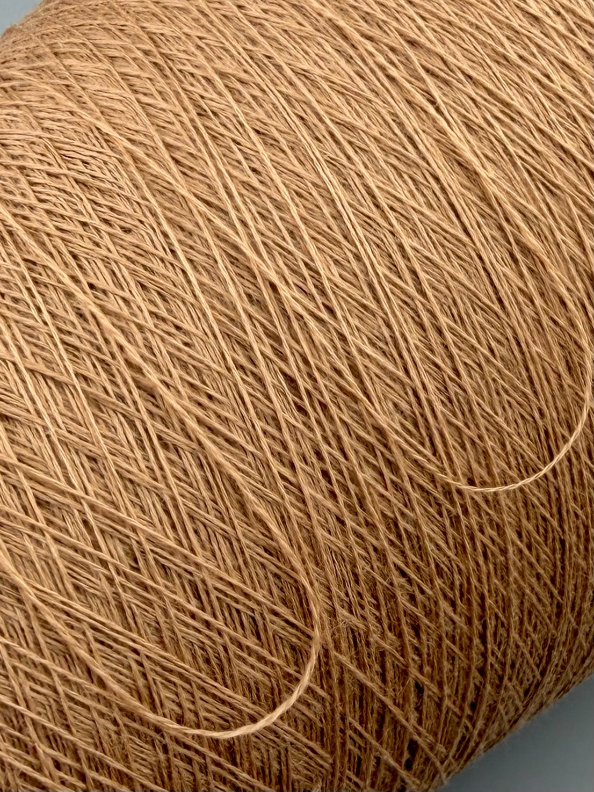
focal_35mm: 24
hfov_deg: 56.8
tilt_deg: -44.0
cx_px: 297
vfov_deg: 71.6
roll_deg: +0.6
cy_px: 396
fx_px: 549
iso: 40
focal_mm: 2.22
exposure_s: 1/256
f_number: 2.2
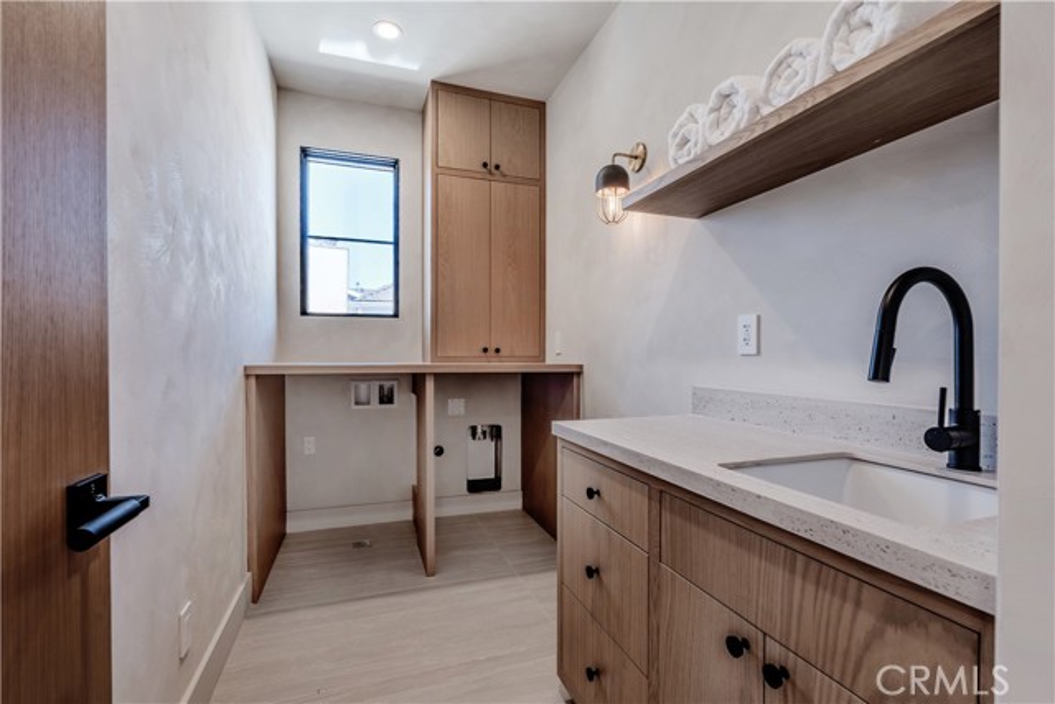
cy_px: 352
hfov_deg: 96.7
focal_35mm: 16
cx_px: 528
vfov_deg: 73.8
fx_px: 469
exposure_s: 1/40
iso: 100
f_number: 9
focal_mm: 16
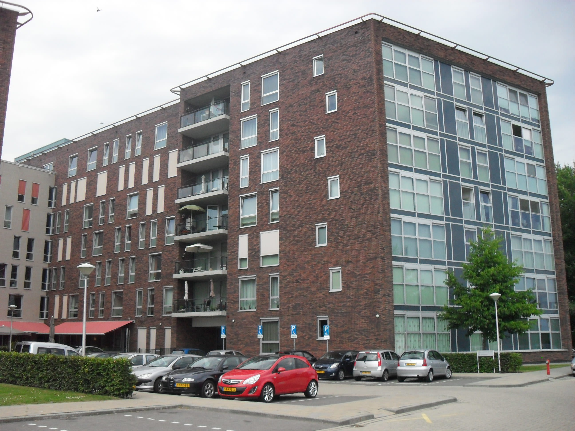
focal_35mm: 35
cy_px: 216
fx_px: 581
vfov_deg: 40.7
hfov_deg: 52.6
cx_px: 288
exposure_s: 1/250
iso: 200
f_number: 8.9
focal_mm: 6.2
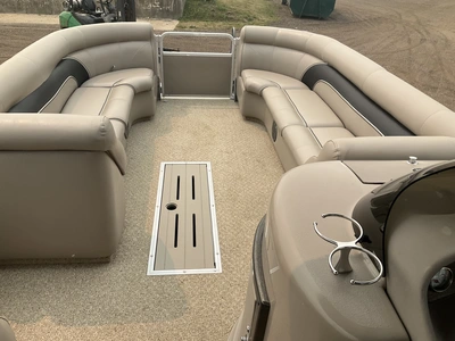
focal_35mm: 29
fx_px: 381
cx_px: 228
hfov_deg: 61.7
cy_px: 170
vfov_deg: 48.2
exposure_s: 1/1626
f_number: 1.8
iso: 25
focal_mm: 3
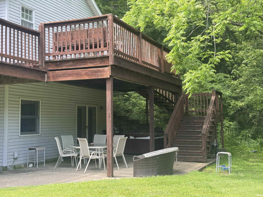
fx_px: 365
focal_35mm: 48
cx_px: 132
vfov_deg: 30.3
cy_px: 98
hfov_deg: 39.7
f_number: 1.78
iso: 64
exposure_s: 1/351
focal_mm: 6.76
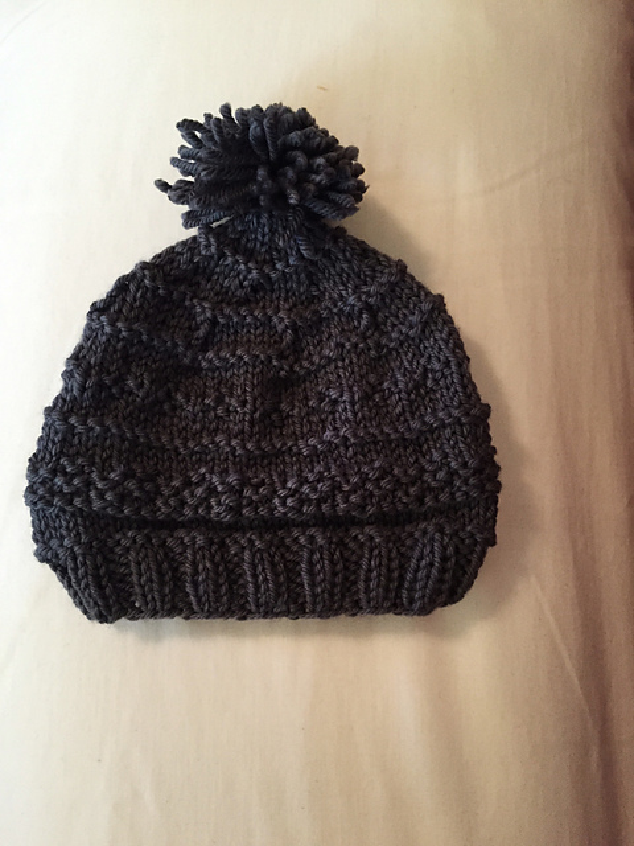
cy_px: 423
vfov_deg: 61.7
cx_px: 317
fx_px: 708
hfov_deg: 48.2
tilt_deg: -73.8
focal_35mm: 29
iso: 320
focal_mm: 4.15
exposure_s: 1/15
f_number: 2.2
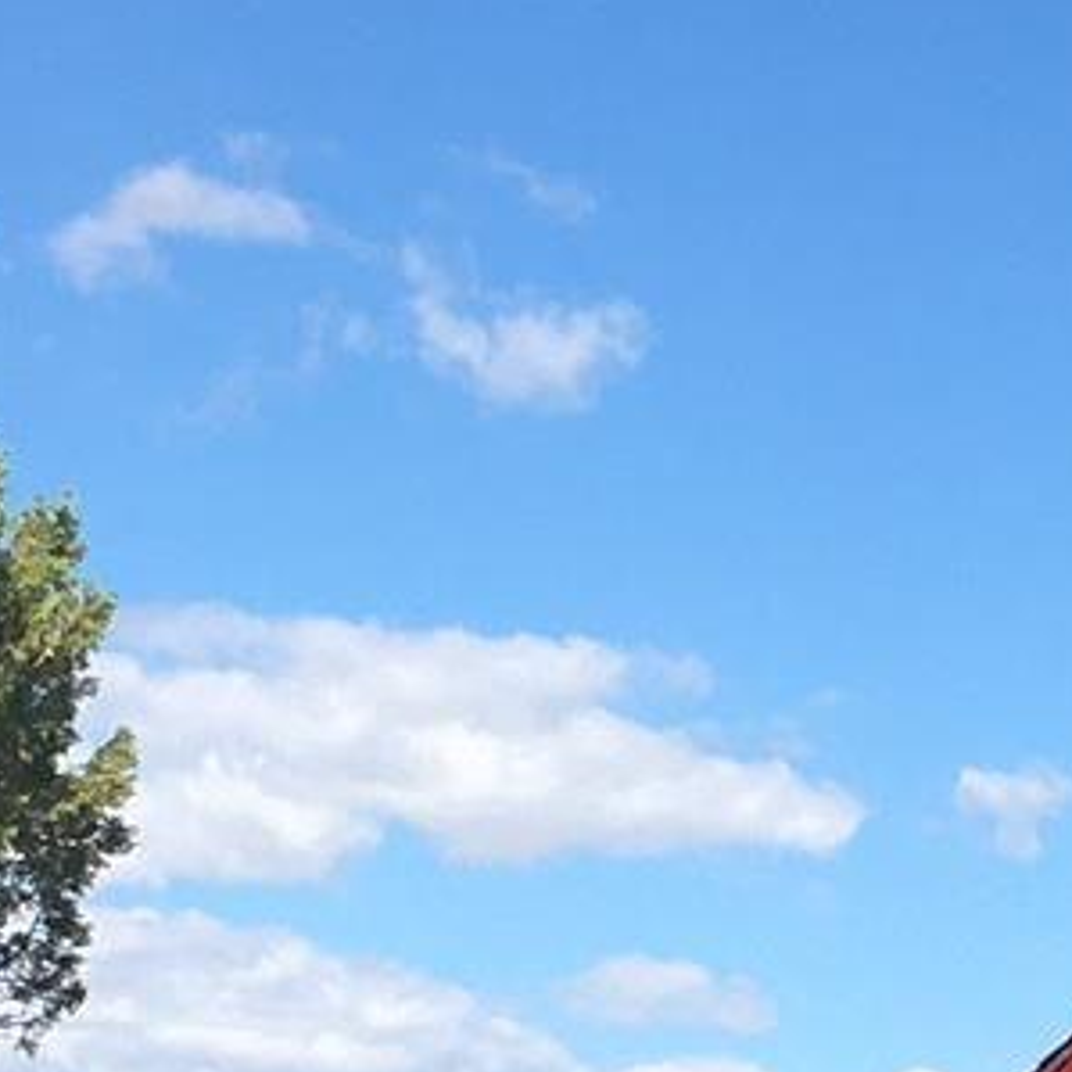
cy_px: 1409
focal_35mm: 173
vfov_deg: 9.9
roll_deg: -0.9
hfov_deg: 9.9
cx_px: 1352
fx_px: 6061
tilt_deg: +0.8
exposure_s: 1/1451
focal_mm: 4.15
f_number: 2.2
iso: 25
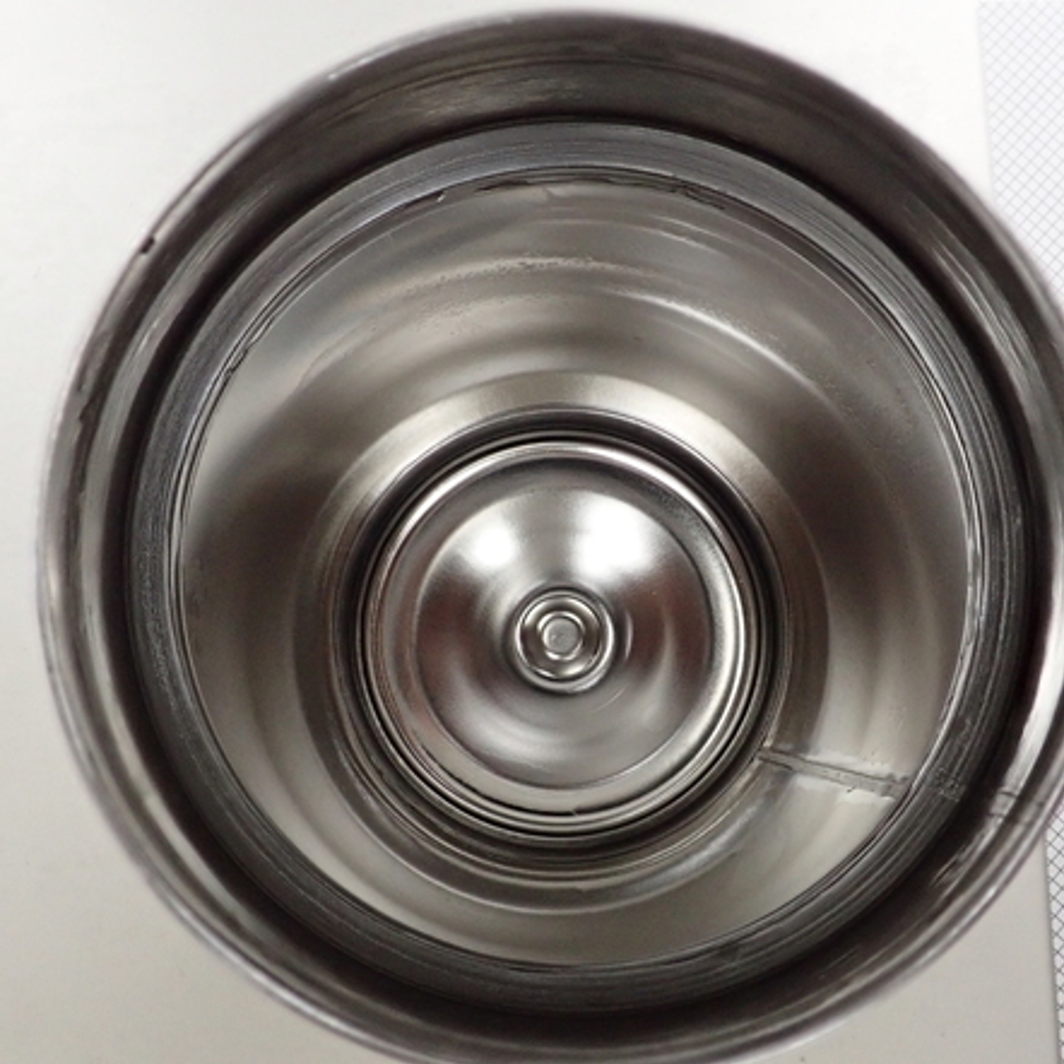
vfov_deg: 46.0
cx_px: 590
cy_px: 534
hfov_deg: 46.0
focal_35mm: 36
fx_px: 1252
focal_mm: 5.5
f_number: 3.2
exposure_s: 1/125
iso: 500
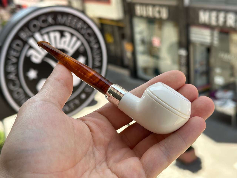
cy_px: 89
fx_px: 329
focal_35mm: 48
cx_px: 118
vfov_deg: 30.3
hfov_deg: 39.7
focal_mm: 6.86
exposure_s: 1/714
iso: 64
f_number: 1.78
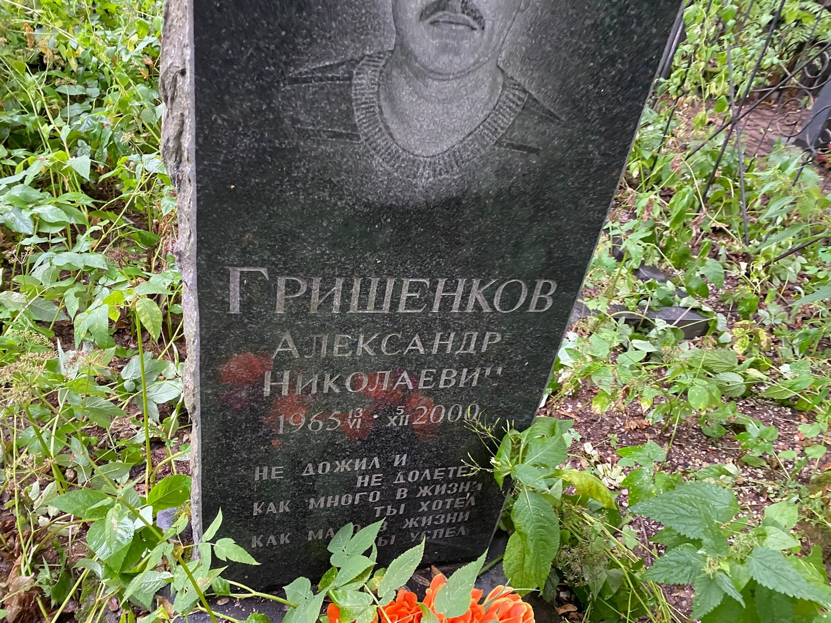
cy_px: 312
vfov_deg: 53.1
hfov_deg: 67.3
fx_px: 624
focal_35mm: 26
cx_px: 416
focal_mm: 4.25
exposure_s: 1/60
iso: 500
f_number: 1.8
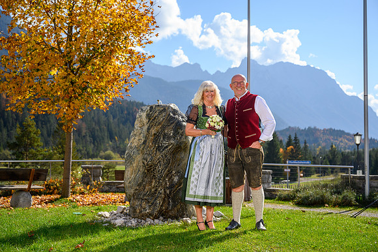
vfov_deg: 29.2
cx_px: 189
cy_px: 126
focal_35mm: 46
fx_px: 483
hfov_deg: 42.8
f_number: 3.5
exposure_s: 1/1000
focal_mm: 46
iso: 100
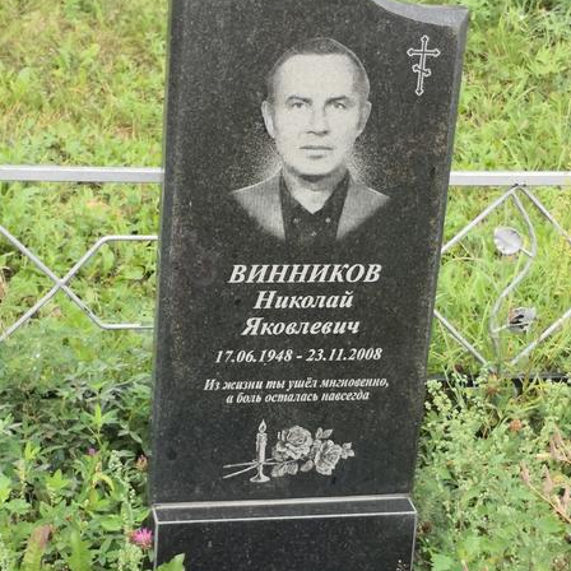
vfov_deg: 22.5
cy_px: 333
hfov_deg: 22.5
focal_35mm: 77
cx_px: 286
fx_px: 1437
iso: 50
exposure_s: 1/392
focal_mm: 3.95
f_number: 1.6
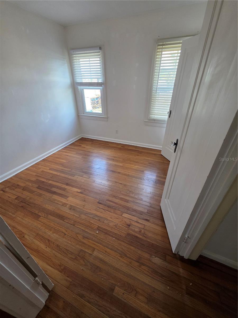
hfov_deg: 89.9
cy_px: 159
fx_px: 119
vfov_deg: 106.2
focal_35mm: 13
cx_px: 119
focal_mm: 2.2
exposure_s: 1/120
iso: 160
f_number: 1.9
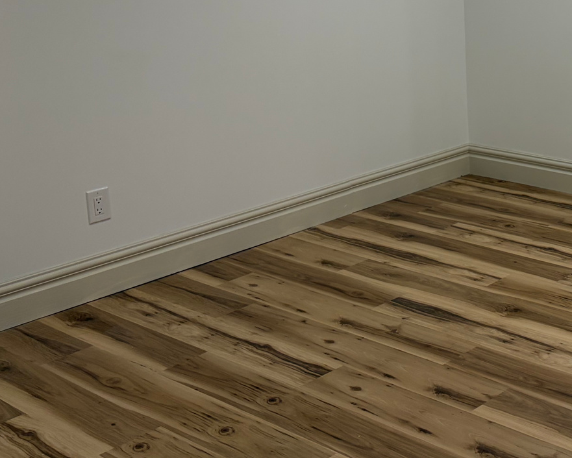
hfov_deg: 29.3
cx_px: 608
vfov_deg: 25.2
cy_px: 64
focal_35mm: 59
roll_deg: +0.4
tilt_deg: -7.6
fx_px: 999
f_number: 1.6
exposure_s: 1/120
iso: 100
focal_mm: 5.96
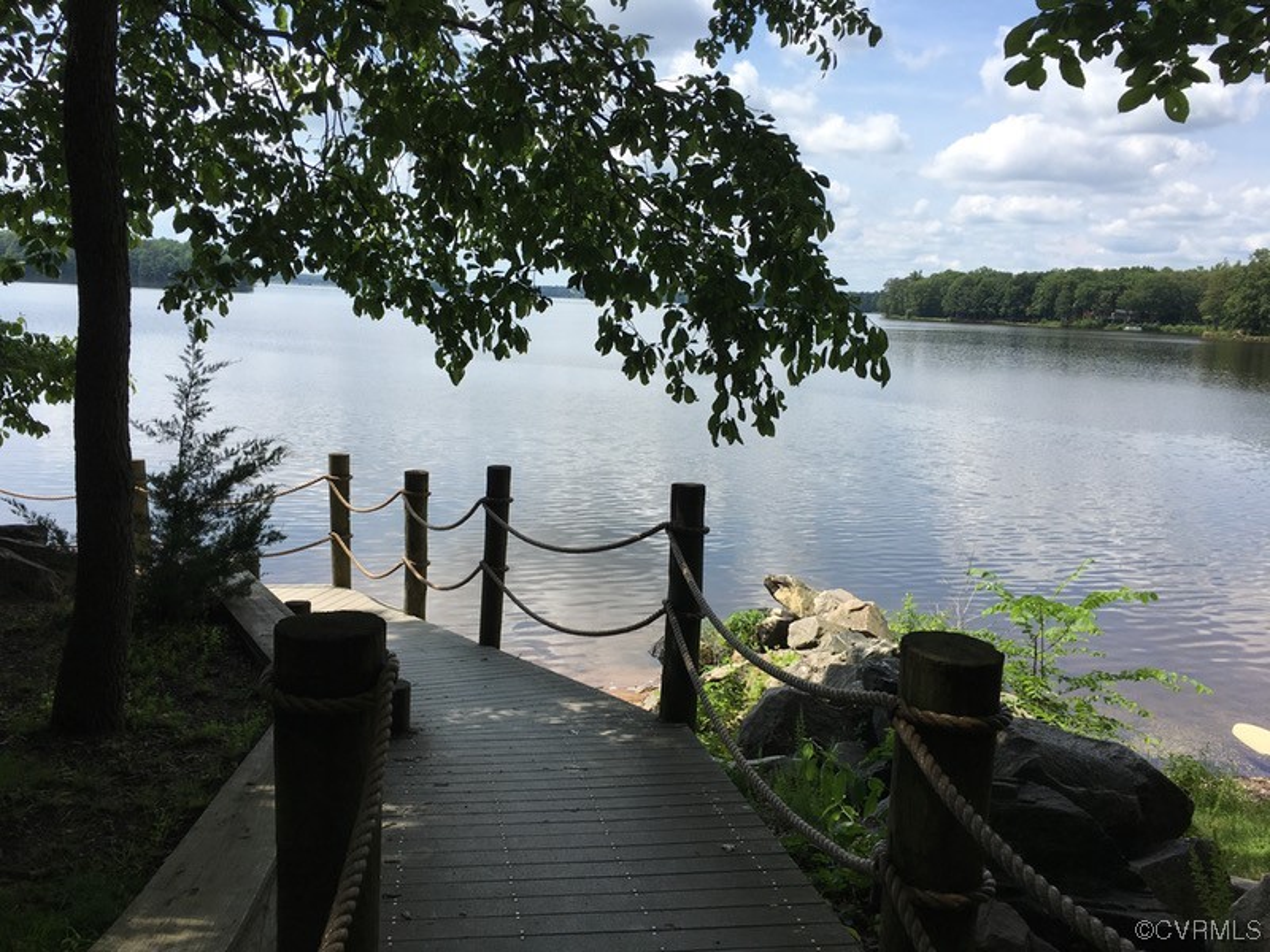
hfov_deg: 61.7
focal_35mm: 29
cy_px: 476
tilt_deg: -7.3
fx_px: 1064
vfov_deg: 48.2
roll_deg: -2.8
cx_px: 635
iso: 25
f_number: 2.2
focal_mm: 4.15
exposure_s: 1/1508
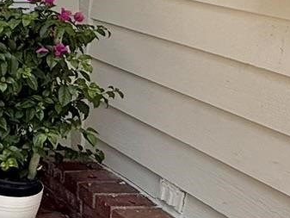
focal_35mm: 85
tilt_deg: -6.3
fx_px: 712
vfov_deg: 16.9
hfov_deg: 16.9
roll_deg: +0.0
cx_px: -293
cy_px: -16
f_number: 2.2
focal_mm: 2.22
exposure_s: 1/370
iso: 50
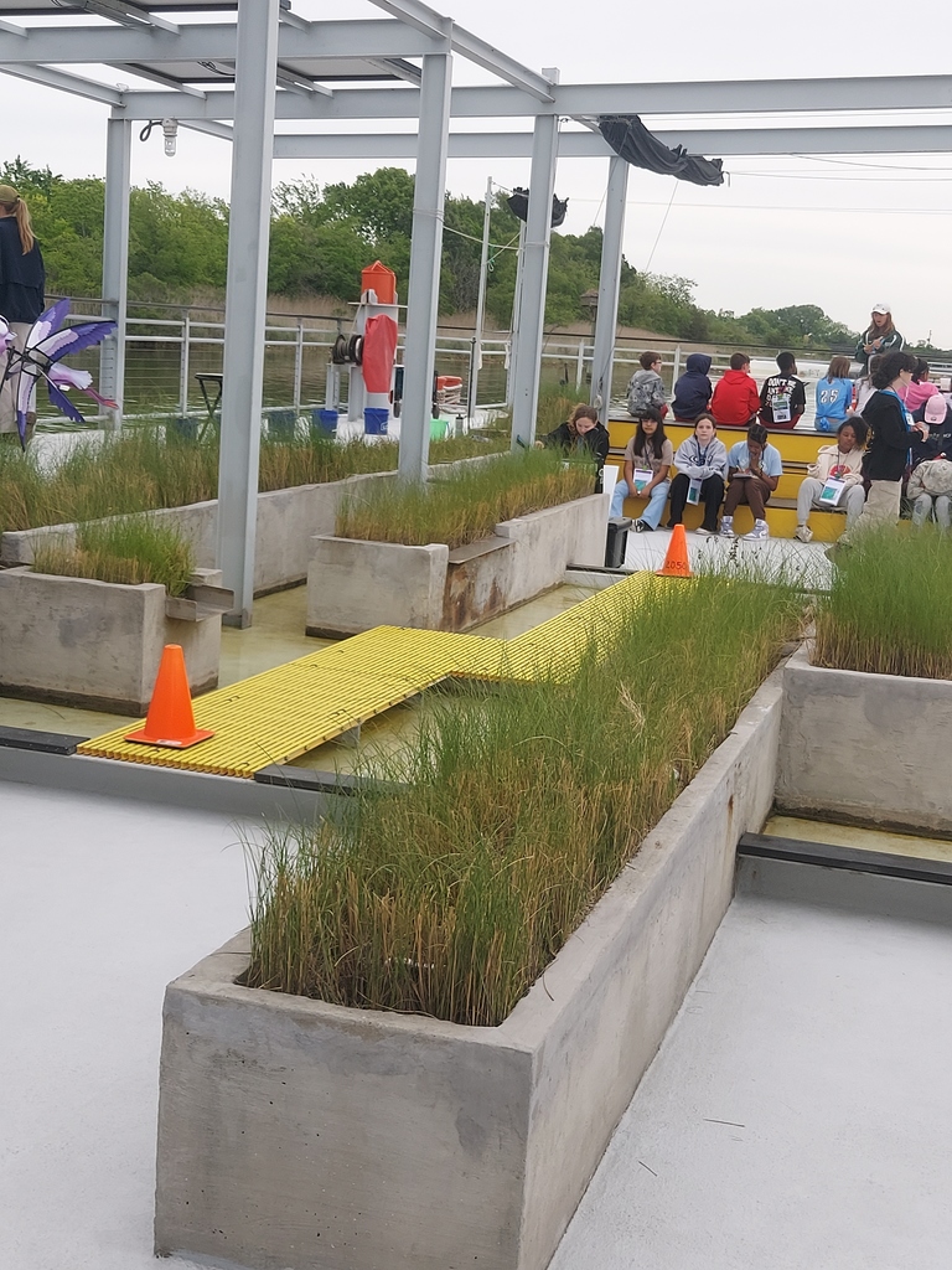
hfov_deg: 54.9
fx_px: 917
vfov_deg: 69.4
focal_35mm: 25
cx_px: 476
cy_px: 635
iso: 50
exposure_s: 1/556
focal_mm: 4.6
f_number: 2
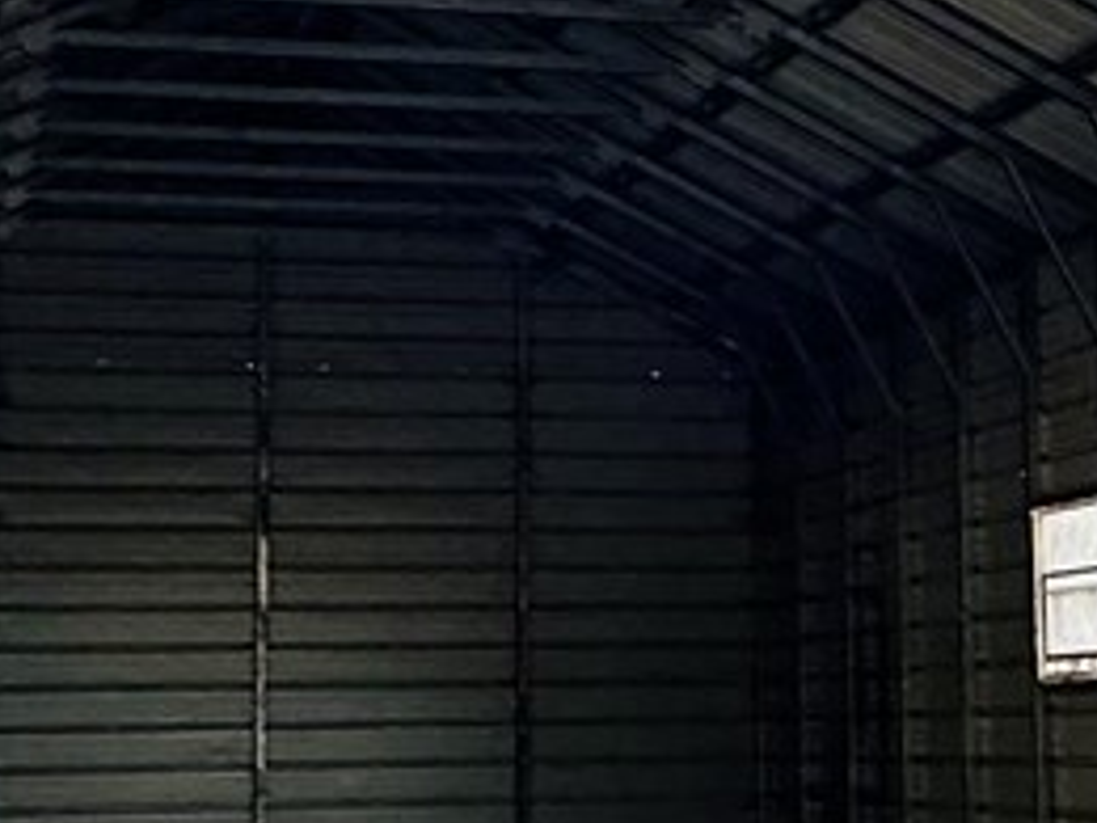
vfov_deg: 17.2
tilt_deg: +5.6
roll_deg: +0.3
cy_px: 397
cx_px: 705
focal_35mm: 86
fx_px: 2725
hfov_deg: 22.7
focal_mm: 2.22
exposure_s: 1/60
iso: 320
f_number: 2.2
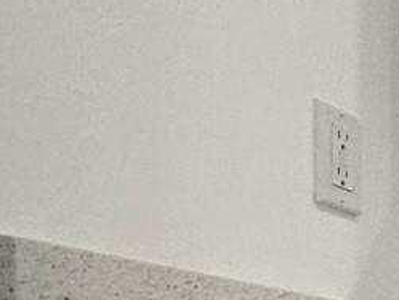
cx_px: 1242
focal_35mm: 90
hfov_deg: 11.0
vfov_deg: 14.3
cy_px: 557
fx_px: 1038
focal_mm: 2.22
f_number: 2.2
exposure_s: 1/120
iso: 80
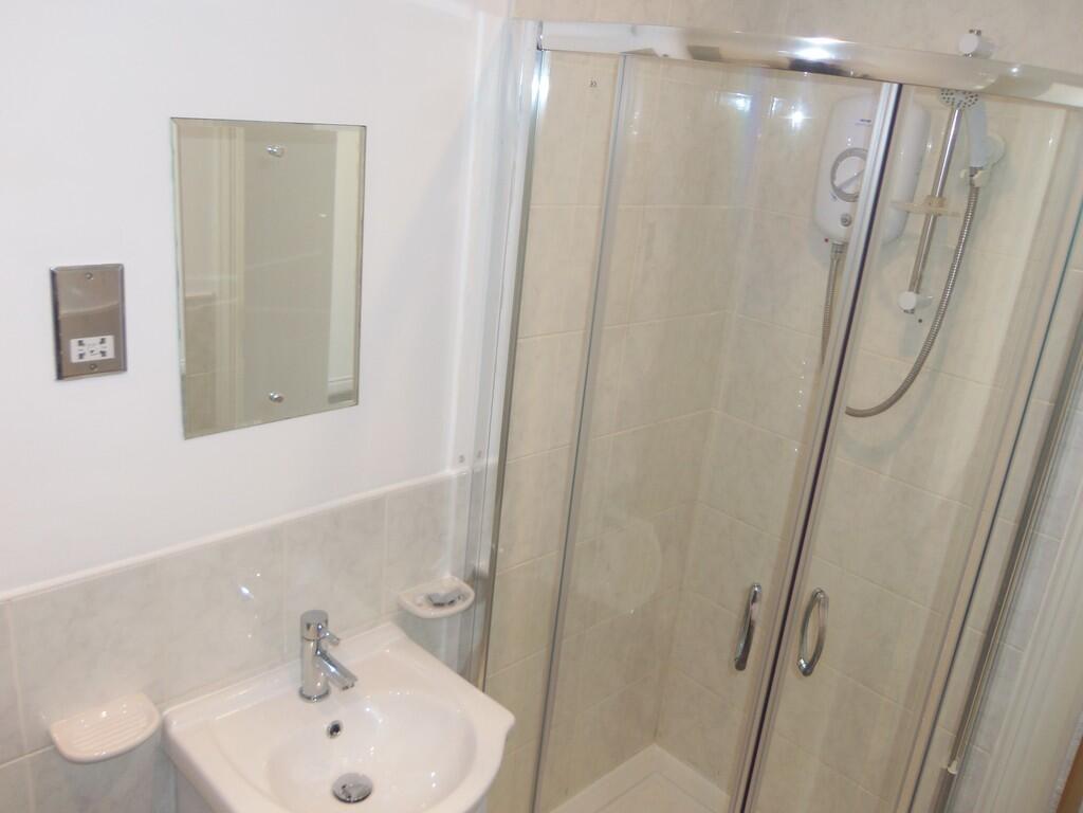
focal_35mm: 28
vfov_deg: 49.7
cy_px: 406
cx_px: 542
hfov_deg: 63.4
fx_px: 876
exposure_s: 1/40
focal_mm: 5.1
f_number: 3.9
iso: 100
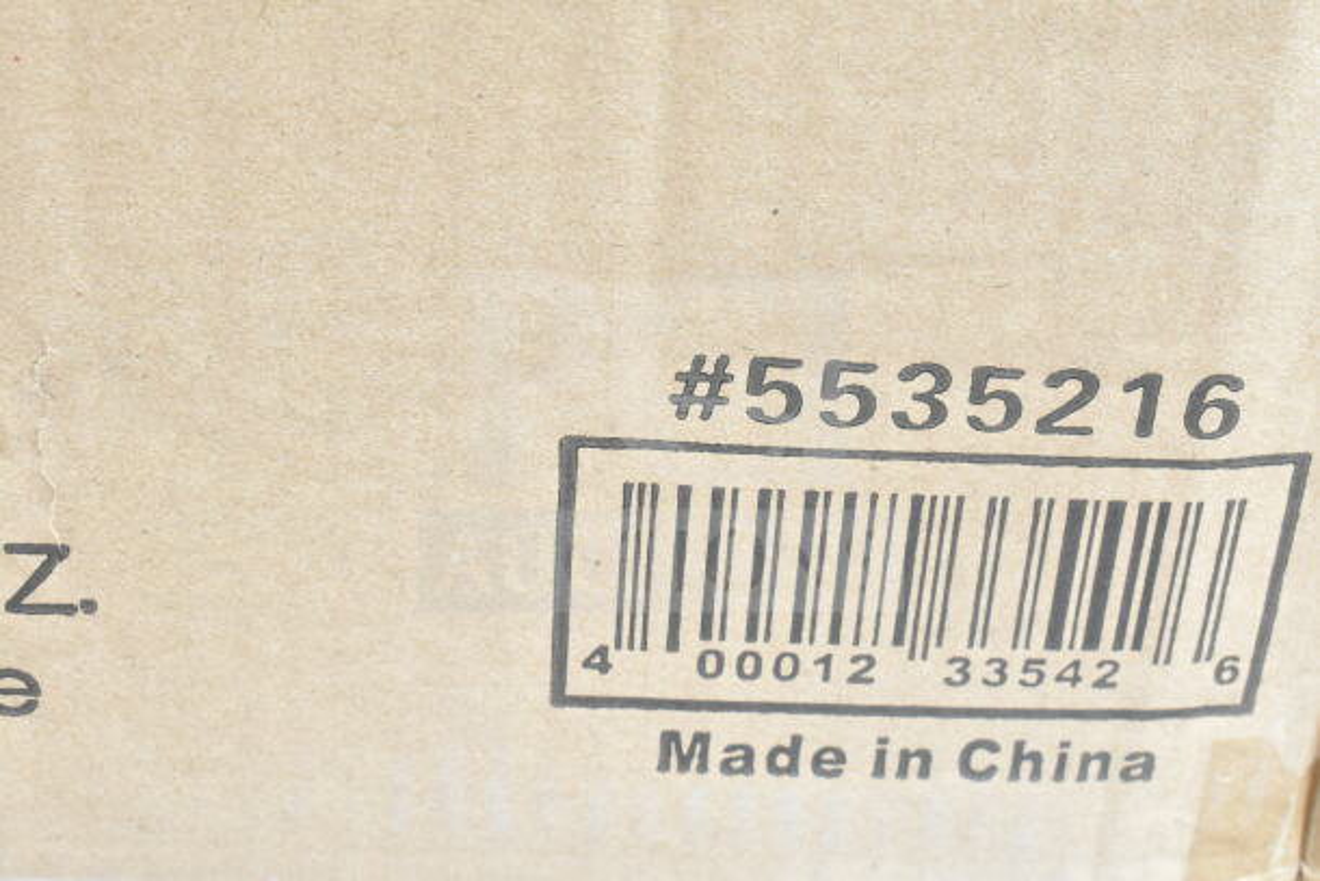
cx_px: 660
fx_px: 2200
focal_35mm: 60
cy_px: 440
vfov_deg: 22.6
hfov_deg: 33.4
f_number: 10
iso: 1600
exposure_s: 1/400
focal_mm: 40
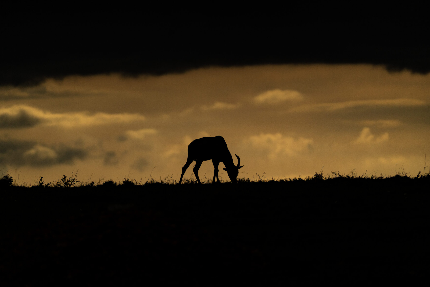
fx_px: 7167
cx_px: 215
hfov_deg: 3.4
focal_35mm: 600
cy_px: 144
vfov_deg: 2.3
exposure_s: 1/8000
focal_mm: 600
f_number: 6.3
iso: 500
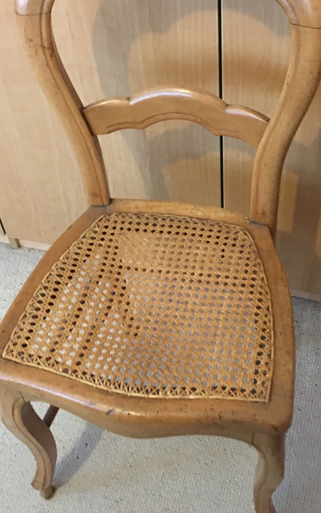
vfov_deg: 40.3
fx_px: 700
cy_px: 229
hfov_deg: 25.8
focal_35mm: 50
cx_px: 165
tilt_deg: -48.6
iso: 400
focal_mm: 4.15
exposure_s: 1/17
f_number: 2.2
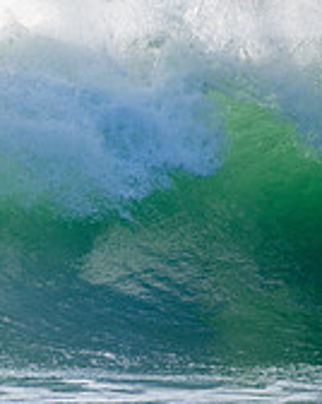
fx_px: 23558
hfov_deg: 0.8
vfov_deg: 1.0
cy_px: 59
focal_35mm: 1974
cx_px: -205
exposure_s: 1/1250
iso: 180
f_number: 5.6
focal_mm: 500
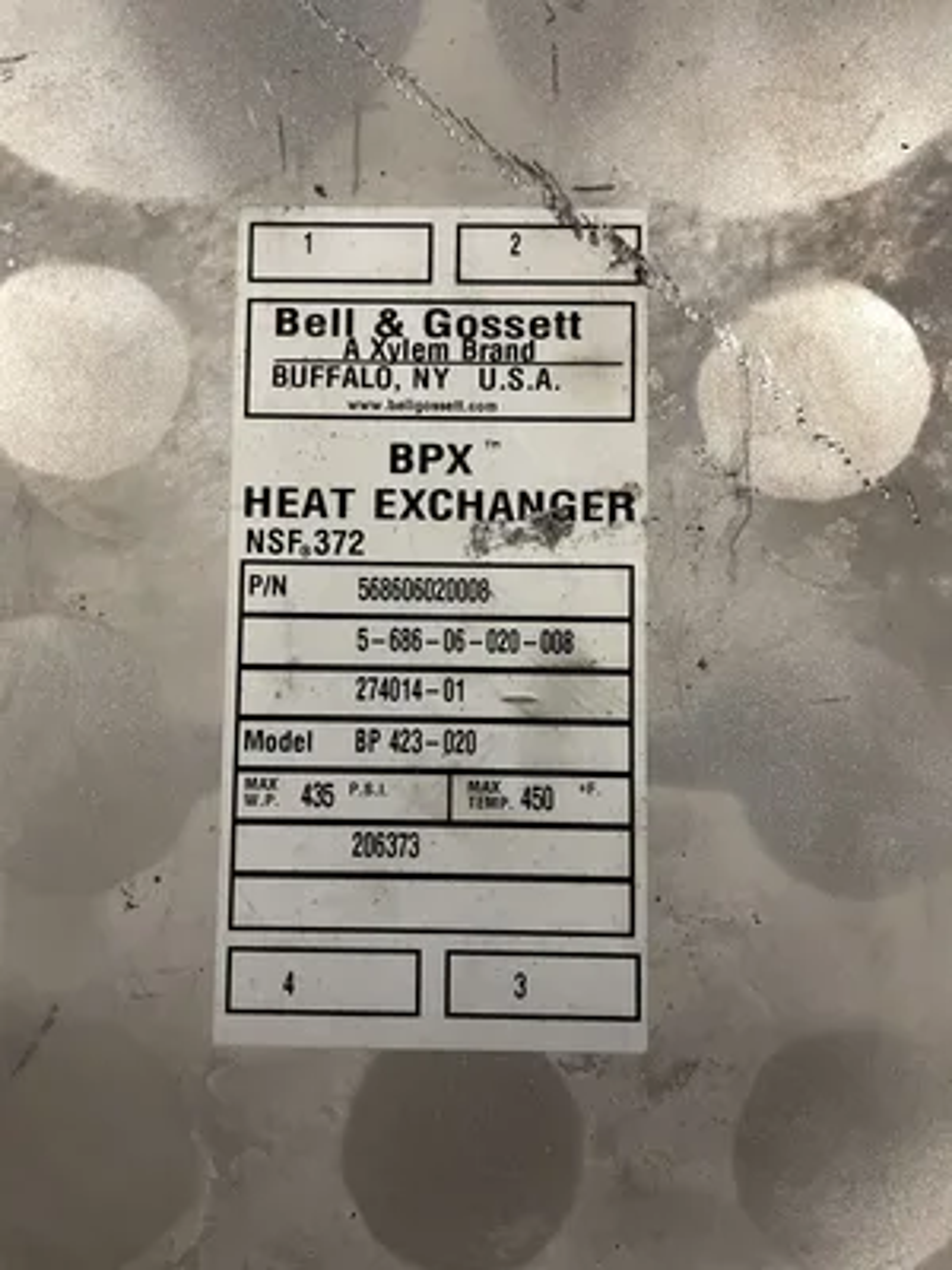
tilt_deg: -84.8
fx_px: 953
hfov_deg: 53.1
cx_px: 476
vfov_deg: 67.3
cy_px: 635
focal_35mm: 26
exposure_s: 1/60
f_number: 1.6
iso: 200
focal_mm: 4.2
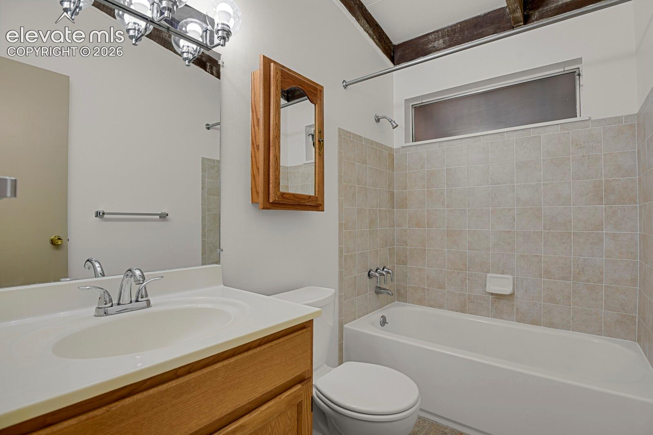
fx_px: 308
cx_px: 326
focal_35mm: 17
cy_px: 218
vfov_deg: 70.4
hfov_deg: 93.3
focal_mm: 17
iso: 250
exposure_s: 1/1.67
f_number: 6.3
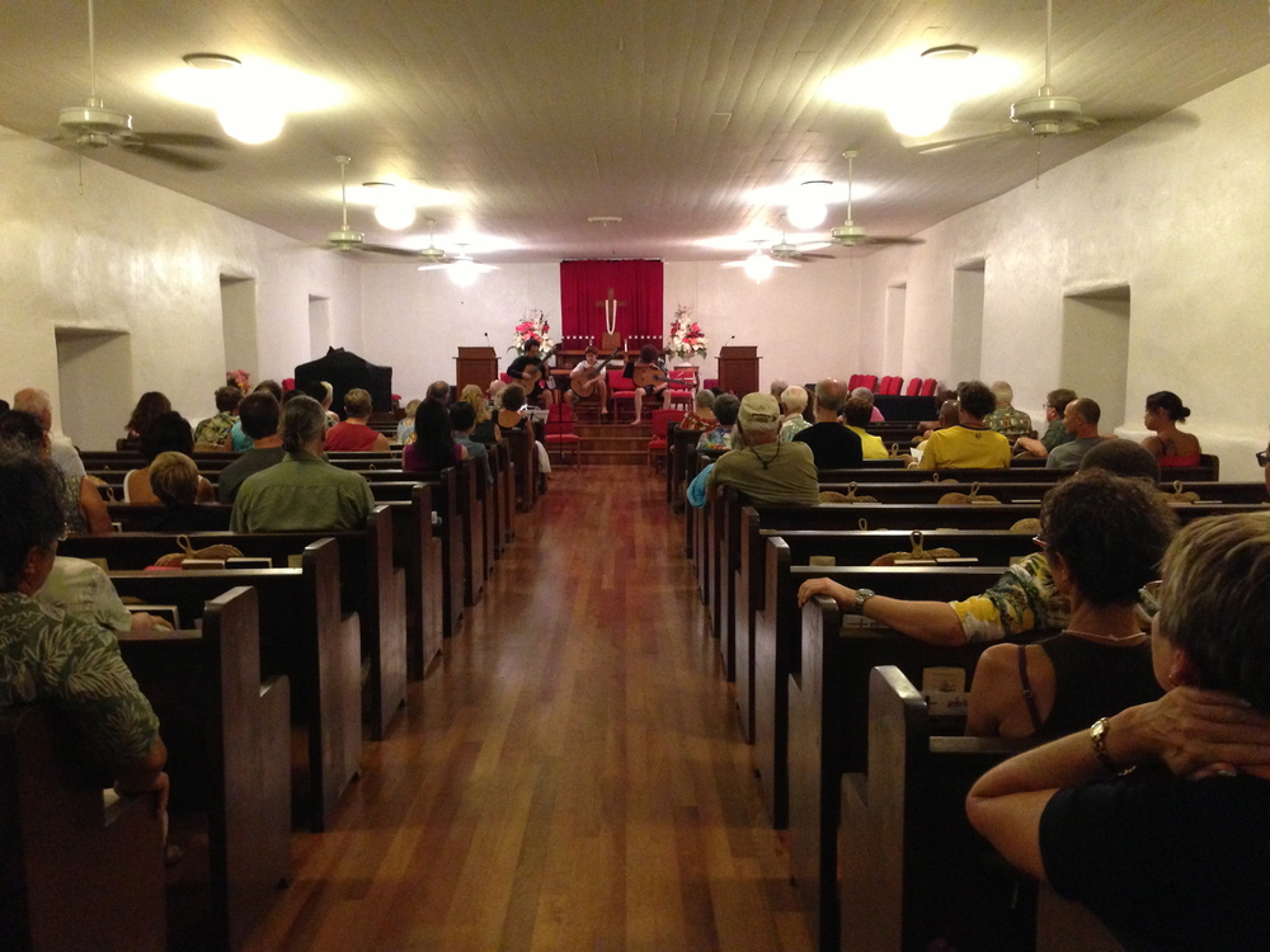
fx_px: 1211
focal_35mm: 33
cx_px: 635
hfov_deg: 55.4
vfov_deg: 42.9
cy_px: 476
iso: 500
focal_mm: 4.13
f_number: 2.4
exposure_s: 1/15
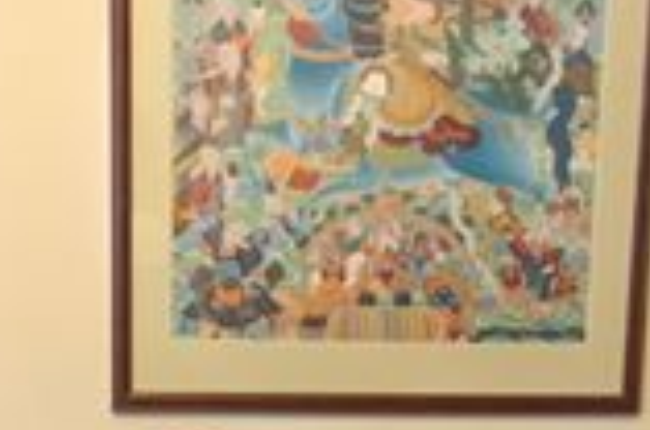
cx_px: 335
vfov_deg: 12.6
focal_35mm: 103
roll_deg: -2.9
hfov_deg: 19.9
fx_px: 1856
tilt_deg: -13.5
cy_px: 631
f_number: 2.4
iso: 640
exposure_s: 1/17
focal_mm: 3.3
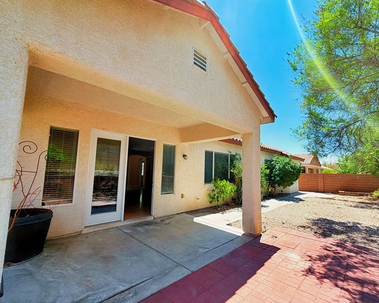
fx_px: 179
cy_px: 155
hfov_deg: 92.7
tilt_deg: +6.5
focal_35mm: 16
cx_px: 211
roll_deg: -0.3
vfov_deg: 80.4
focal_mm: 2.22
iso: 32
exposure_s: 1/770
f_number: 2.2
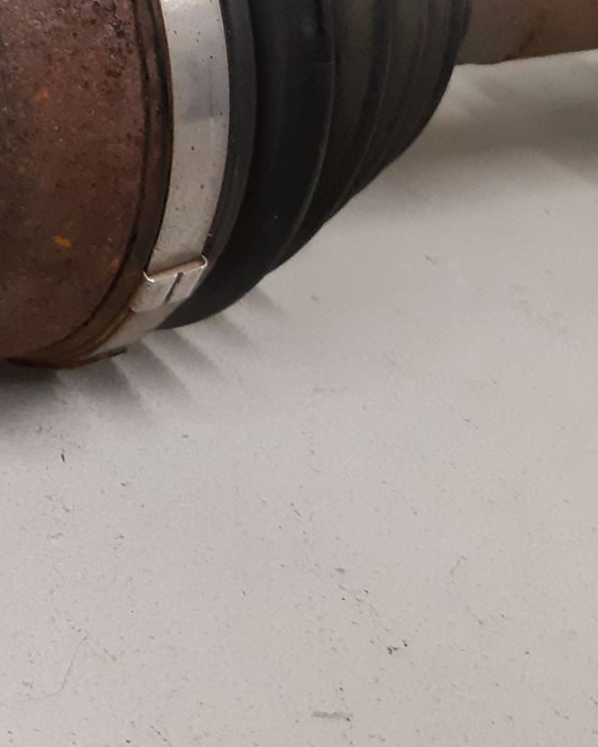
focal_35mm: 74
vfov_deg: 25.2
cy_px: 124
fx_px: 1636
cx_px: -439
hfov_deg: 17.3
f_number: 1.7
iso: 200
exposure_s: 1/50
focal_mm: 3.93
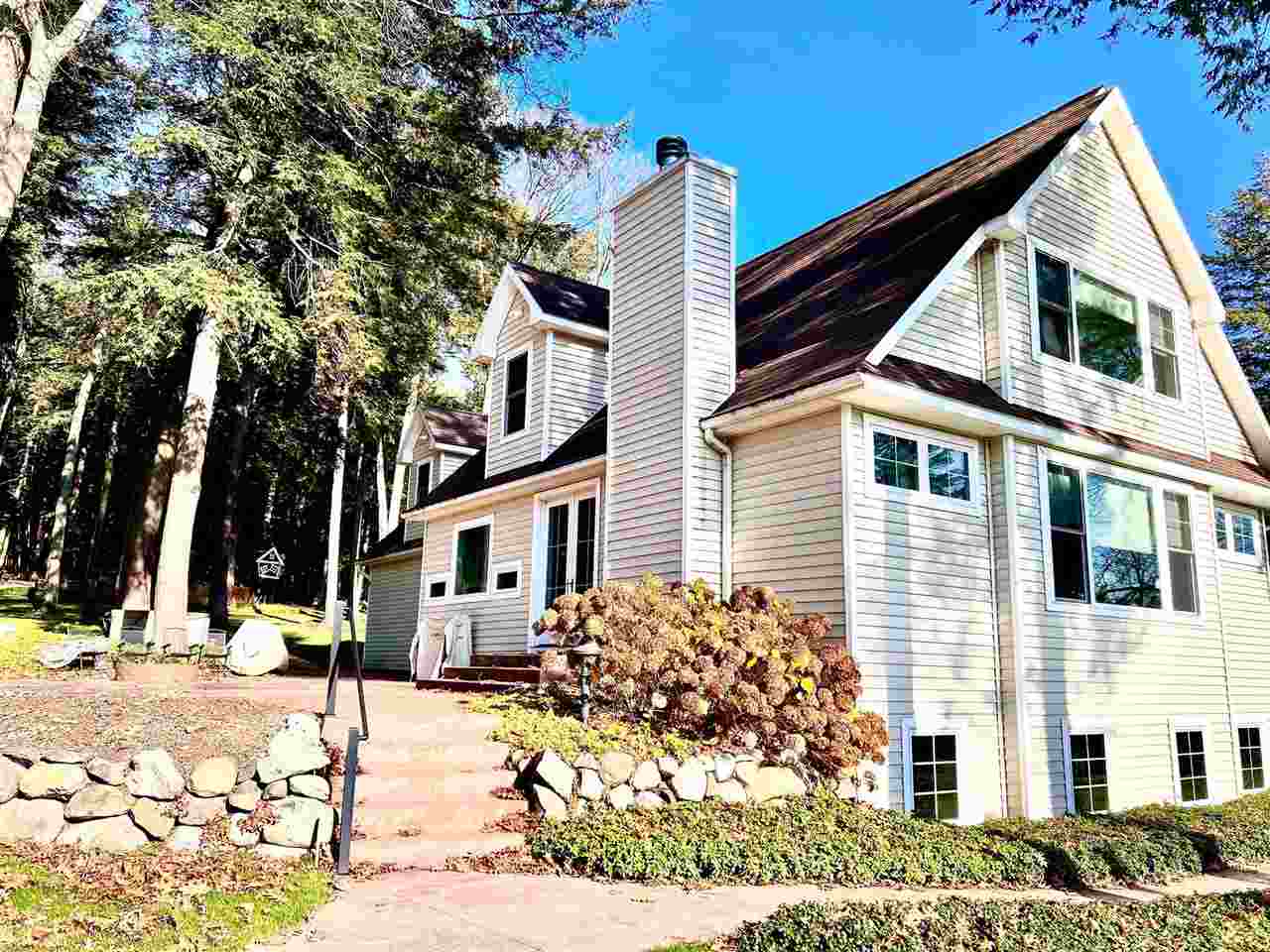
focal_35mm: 26
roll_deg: -1.3
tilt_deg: +11.4
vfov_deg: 53.1
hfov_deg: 67.3
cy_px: 476
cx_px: 635
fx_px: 954
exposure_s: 1/2404
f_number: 1.5
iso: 50
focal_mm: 5.7
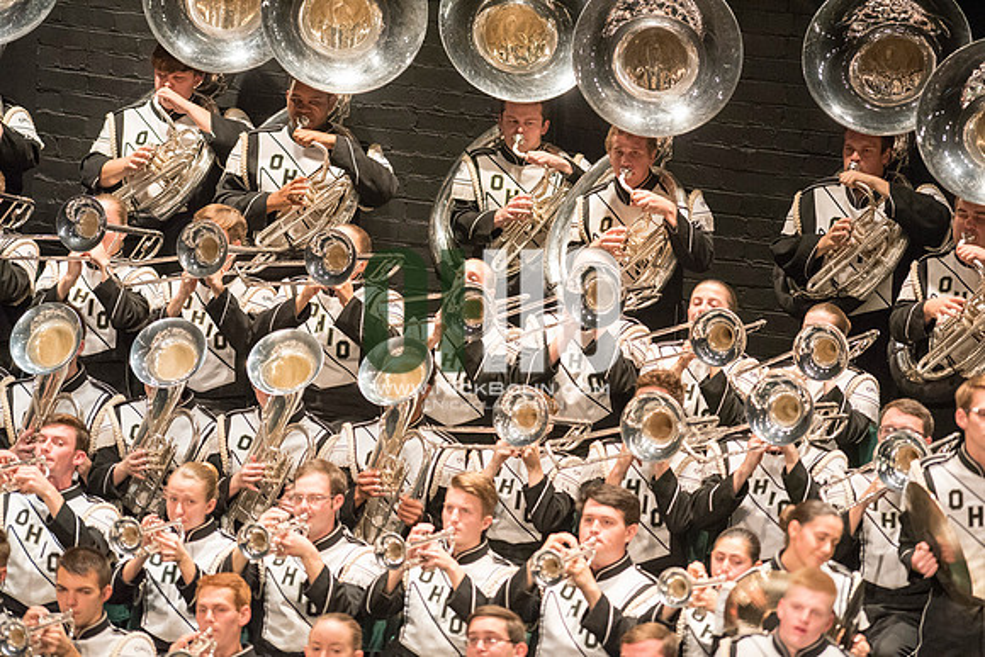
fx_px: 8210
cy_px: 328
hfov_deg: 6.9
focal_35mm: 300
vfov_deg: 4.6
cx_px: 492
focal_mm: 300
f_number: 2.8
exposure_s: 1/500
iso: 4000
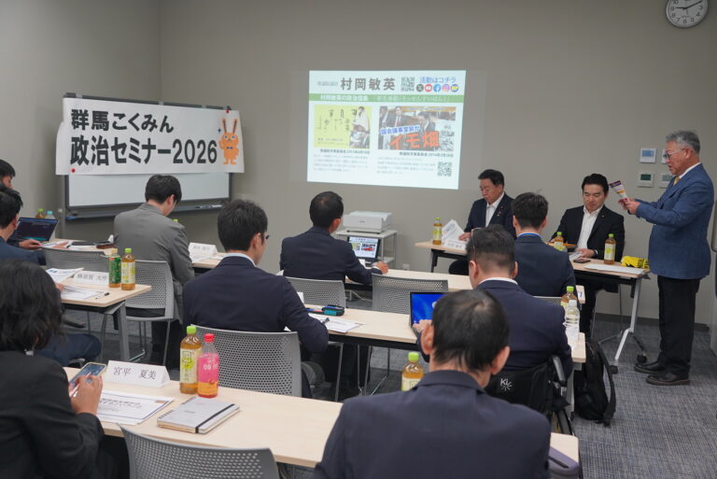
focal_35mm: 37
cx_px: 358
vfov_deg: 36.0
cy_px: 240
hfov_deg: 51.9
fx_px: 737
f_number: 4
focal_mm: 37
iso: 1250
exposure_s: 1/160
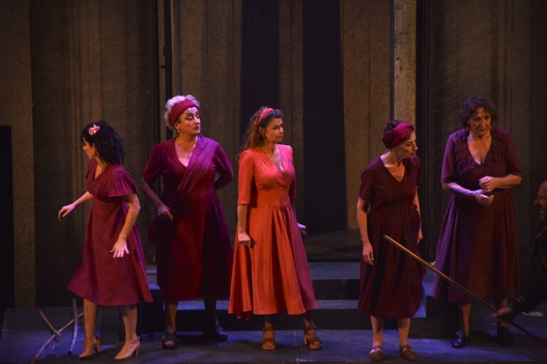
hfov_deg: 8.3
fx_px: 3760
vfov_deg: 5.6
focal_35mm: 248
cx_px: 274
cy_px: 182
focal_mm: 165
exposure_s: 1/200
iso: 800
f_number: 6
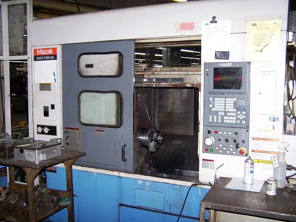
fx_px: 325
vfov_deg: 37.7
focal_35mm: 38
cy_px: 111
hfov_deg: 49.0
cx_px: 148
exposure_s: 1/60
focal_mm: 6.3
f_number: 2.8
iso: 140
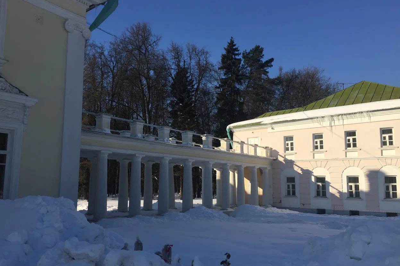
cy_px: 142
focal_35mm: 31
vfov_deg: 42.3
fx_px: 344
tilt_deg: +6.8
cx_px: 195
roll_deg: -0.6
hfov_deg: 60.3
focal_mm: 4.15
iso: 32
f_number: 2.2
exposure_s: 1/2825
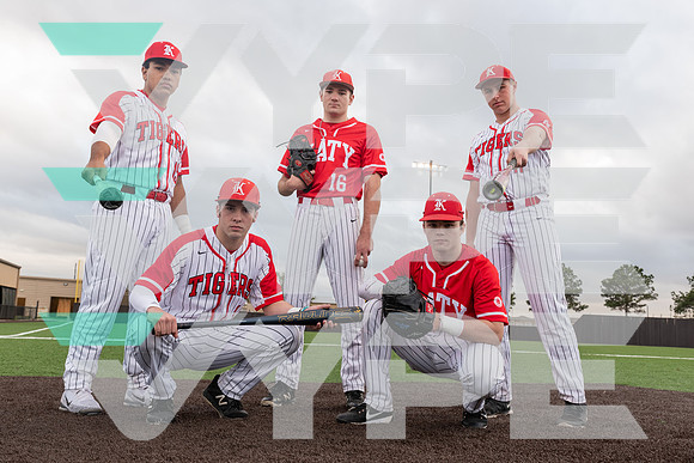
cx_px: 347
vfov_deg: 37.9
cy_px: 232
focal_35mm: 35
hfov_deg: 54.4
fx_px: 675
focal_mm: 35
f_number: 7.1
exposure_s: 1/160
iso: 400
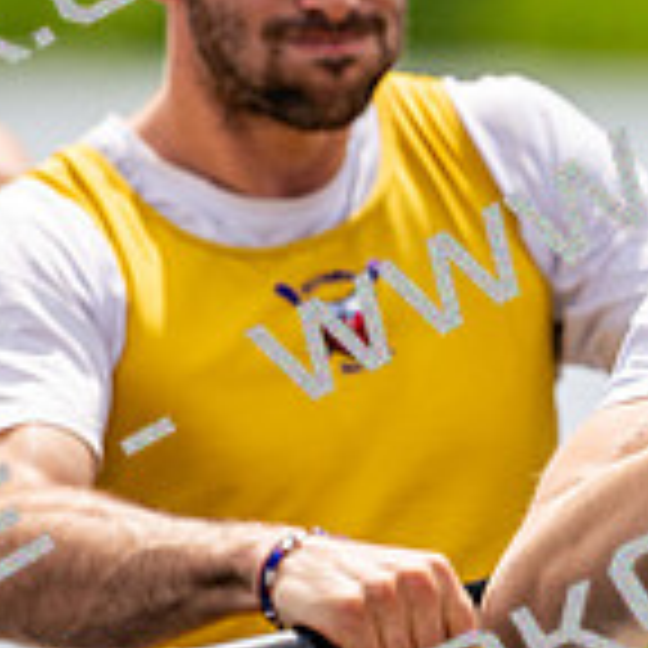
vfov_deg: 1.3
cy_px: 414
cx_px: 801
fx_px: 28952
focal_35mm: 1367
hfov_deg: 1.3
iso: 220
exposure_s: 1/2500
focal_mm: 400
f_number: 4.5
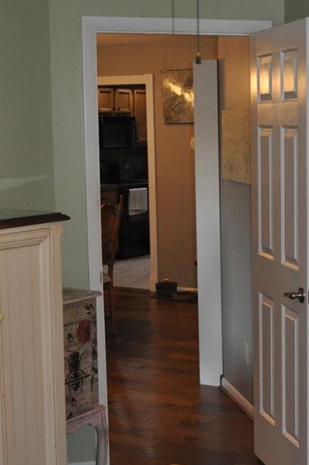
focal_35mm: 75
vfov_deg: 27.0
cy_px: 262
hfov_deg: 17.8
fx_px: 969
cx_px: 285
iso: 800
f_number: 3.8
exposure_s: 1/80
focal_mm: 20
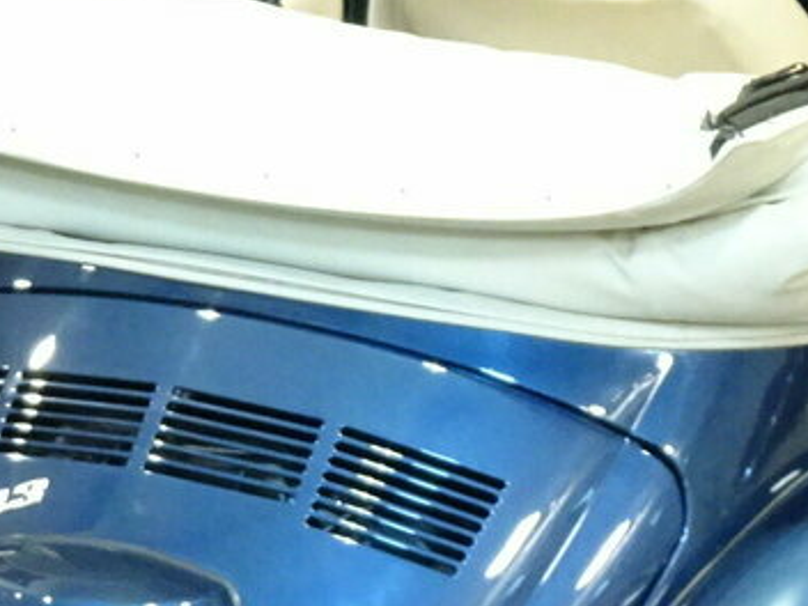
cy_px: 372
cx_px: 808
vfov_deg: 5.4
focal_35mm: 273
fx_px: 6372
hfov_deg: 7.2
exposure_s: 1/8
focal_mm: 13.69
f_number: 5
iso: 800
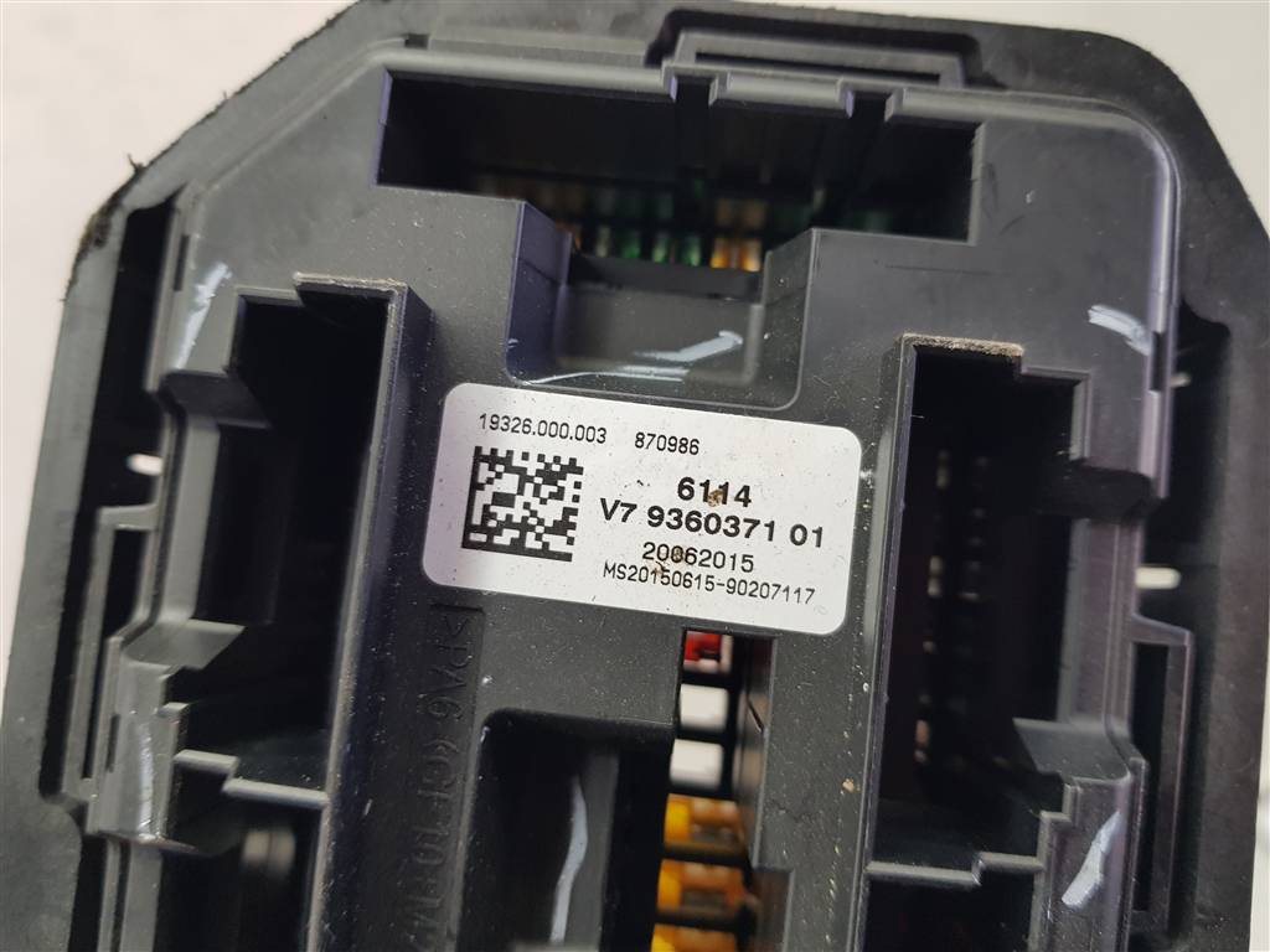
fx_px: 954
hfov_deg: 67.3
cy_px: 476
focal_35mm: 26
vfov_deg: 53.1
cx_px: 635
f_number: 1.7
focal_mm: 4.2
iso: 100
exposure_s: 1/100
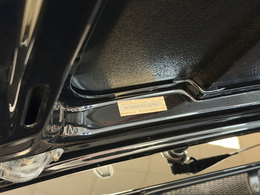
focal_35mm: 49
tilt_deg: -9.1
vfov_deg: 29.7
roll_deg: +1.2
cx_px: 128
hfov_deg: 38.9
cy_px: 99
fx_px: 368
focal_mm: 6.76
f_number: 1.78
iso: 400
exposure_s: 1/40
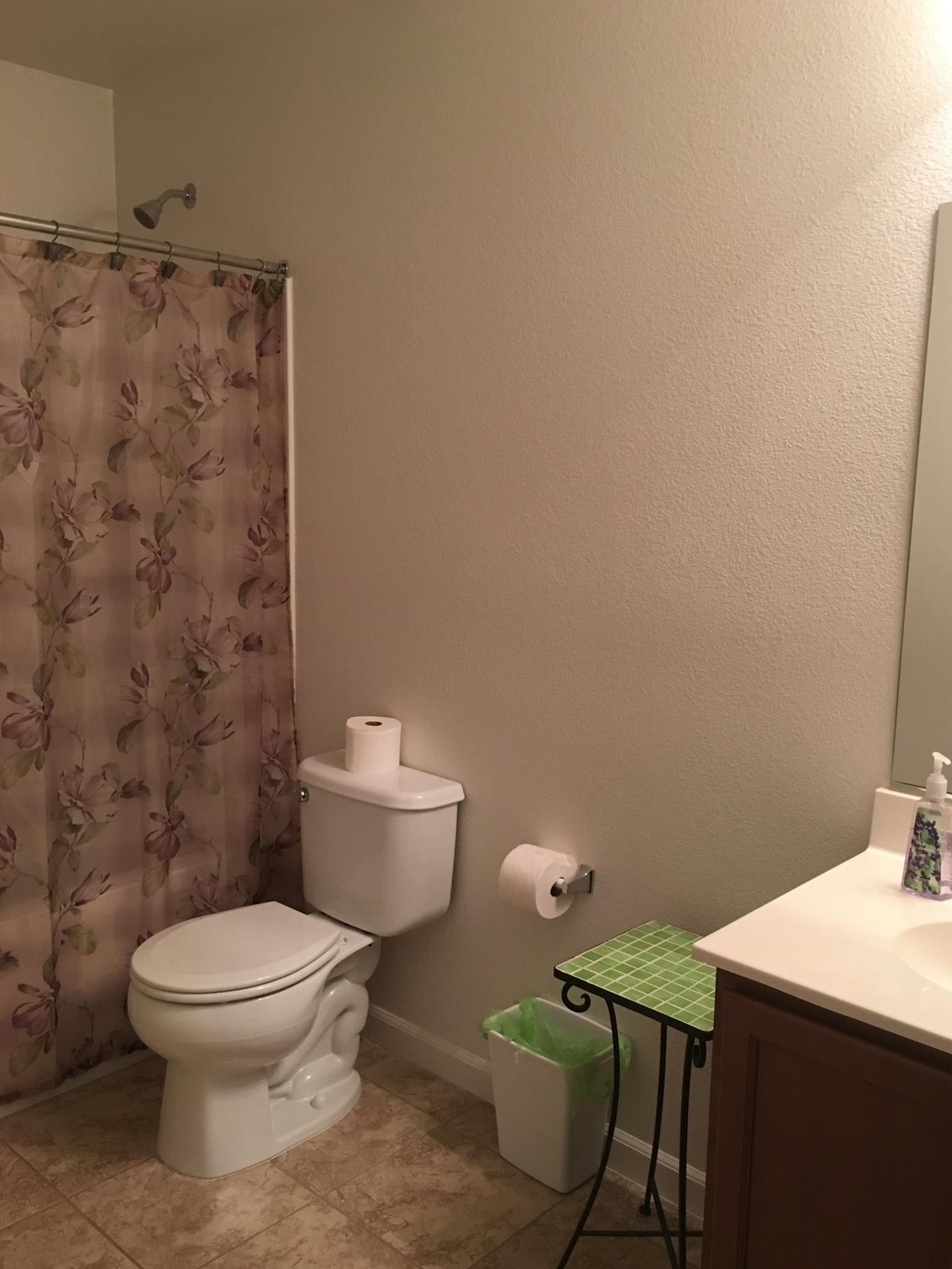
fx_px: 1100
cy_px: 637
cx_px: 490
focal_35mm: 30
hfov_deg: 46.8
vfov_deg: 60.0
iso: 64
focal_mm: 4.15
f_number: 2.2
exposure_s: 1/15
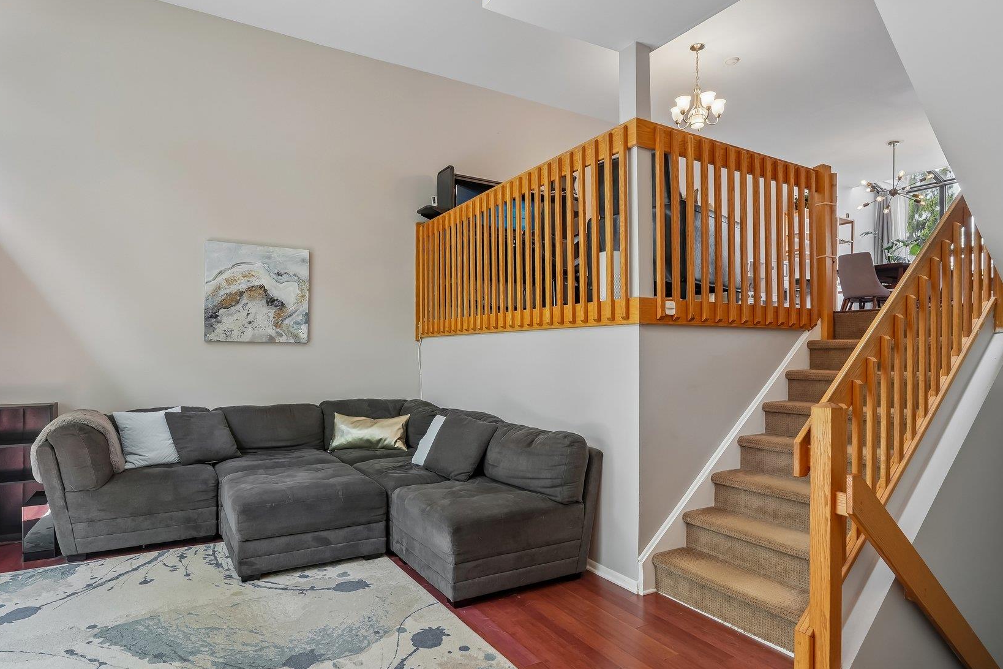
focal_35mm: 21
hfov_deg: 82.2
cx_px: 502
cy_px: 362
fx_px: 575
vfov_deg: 60.3
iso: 400
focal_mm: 16.5
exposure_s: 1/13
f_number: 9
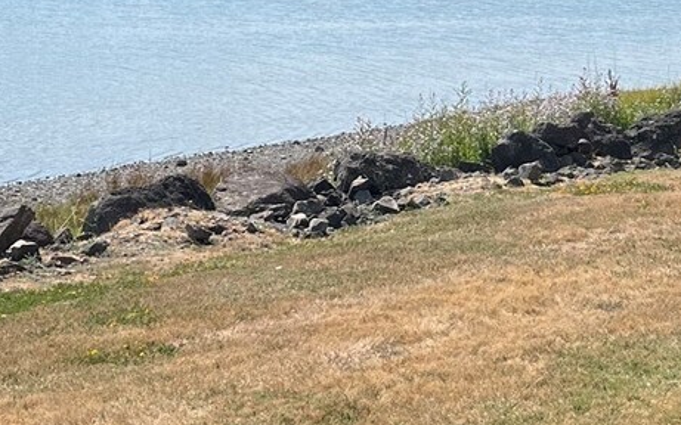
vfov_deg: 14.9
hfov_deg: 23.9
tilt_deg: +0.1
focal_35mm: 86
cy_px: -19
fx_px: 1596
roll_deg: -0.1
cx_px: 485
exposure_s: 1/6173
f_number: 1.6
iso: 50
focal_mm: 5.1
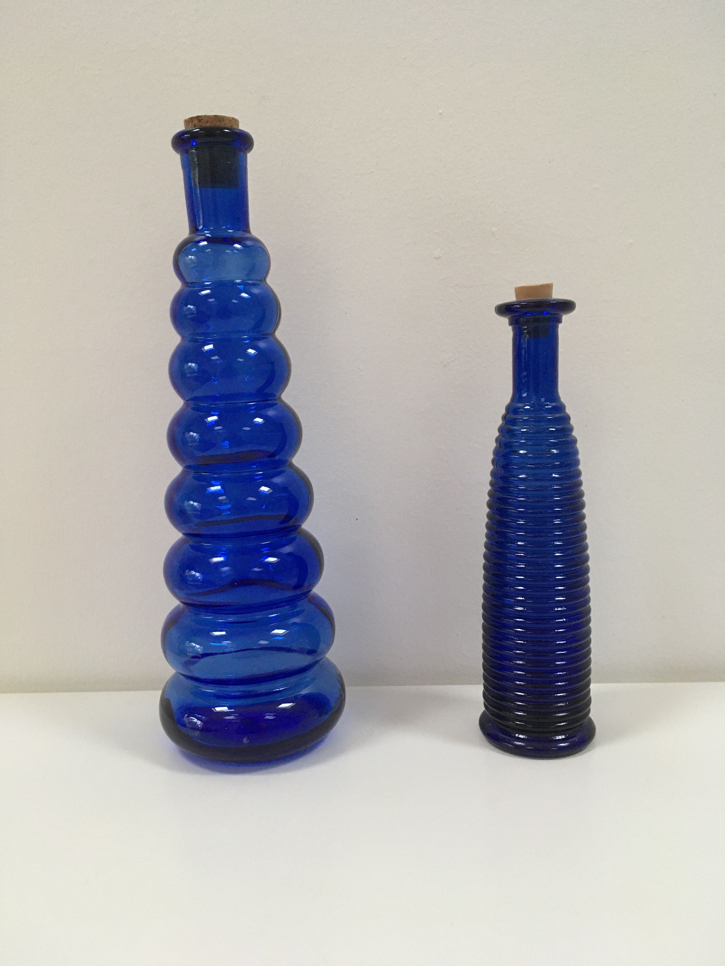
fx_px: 810
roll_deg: +2.2
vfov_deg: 61.7
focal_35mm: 29
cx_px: 362
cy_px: 483
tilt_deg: -9.2
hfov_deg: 48.2
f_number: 2.2
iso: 160
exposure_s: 1/33
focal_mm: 4.15
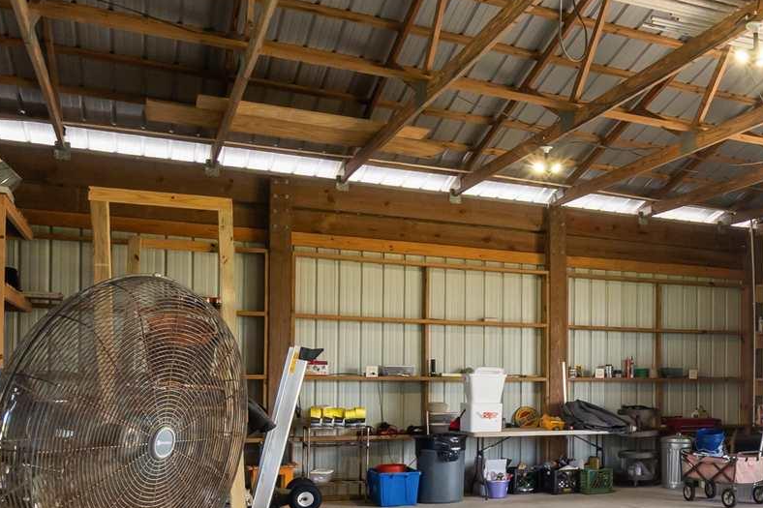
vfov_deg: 33.6
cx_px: 714
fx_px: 826
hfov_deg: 44.2
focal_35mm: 39
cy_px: 374
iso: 400
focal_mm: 10
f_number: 10
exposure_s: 1/25
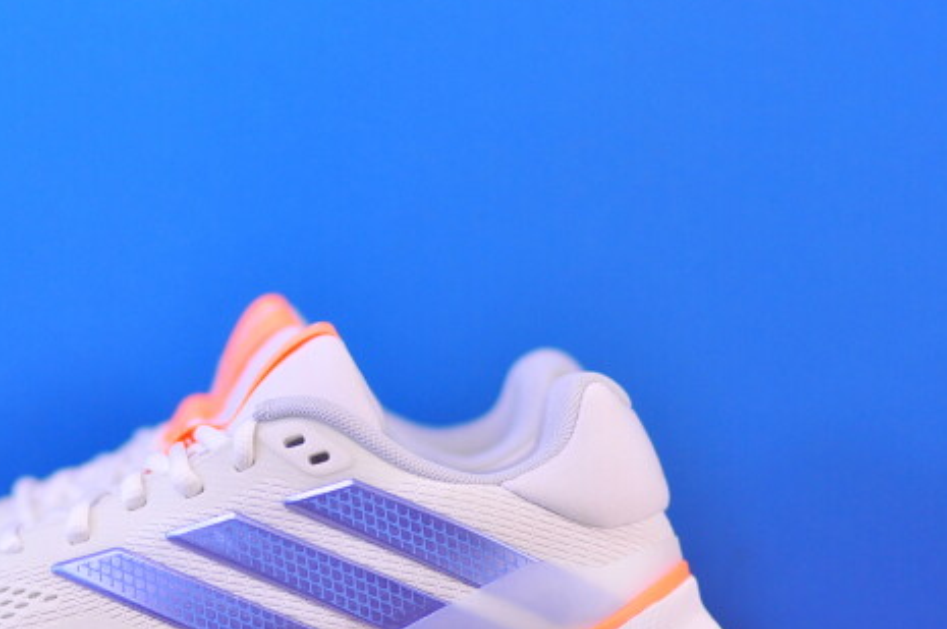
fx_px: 3390
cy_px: 347
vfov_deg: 10.6
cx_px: 220
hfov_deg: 15.8
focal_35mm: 129
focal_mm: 50
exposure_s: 1/320
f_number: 2.2
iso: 250
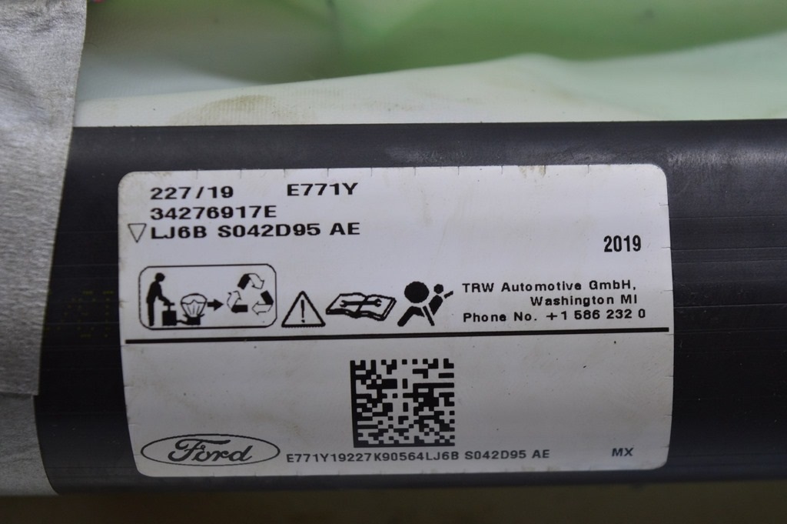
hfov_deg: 24.6
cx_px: 394
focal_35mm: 82
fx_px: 1802
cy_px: 262
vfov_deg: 16.5
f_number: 5.6
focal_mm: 55
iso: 450
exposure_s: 1/60
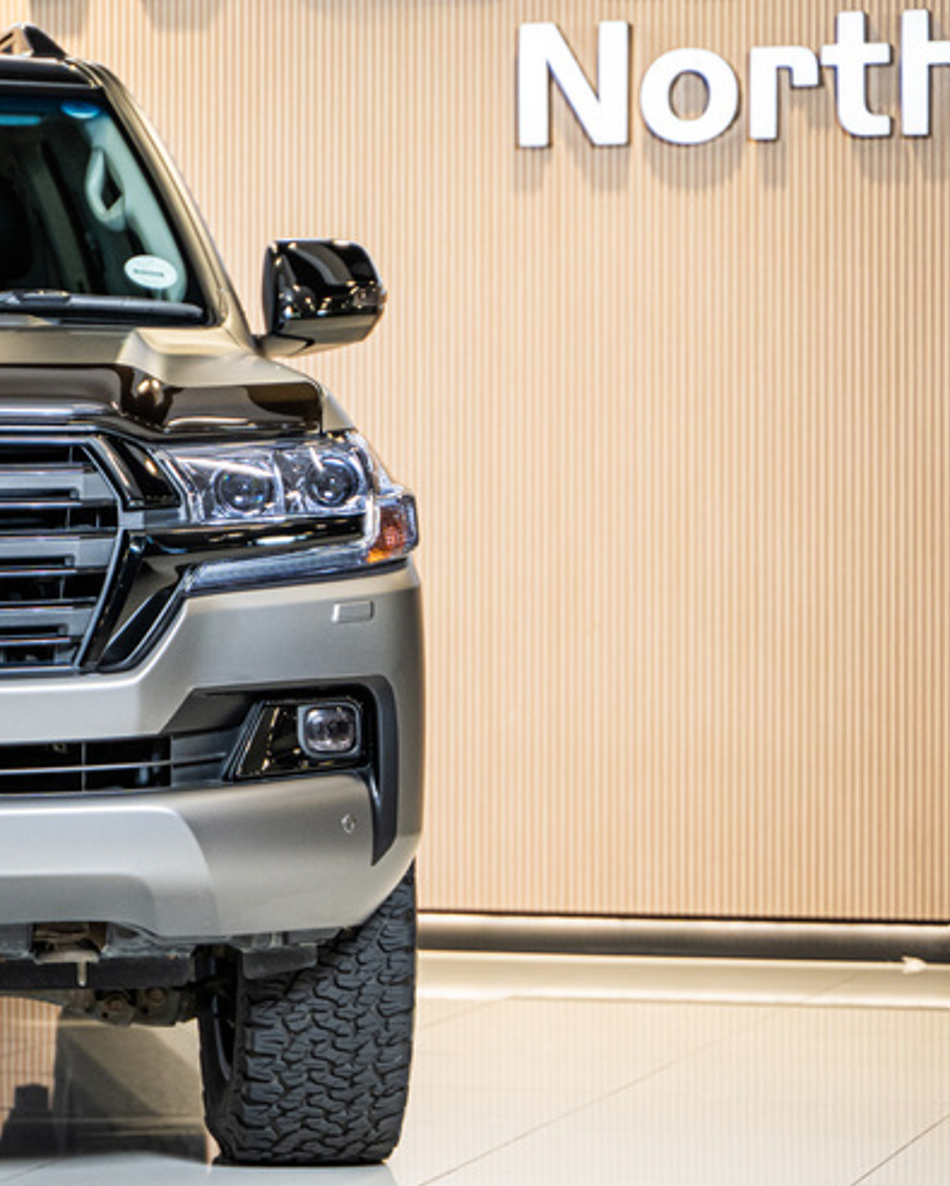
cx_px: -244
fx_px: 5126
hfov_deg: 10.4
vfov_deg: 13.2
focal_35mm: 146
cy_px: 589
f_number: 2.8
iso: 640
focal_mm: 75
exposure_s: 1/200
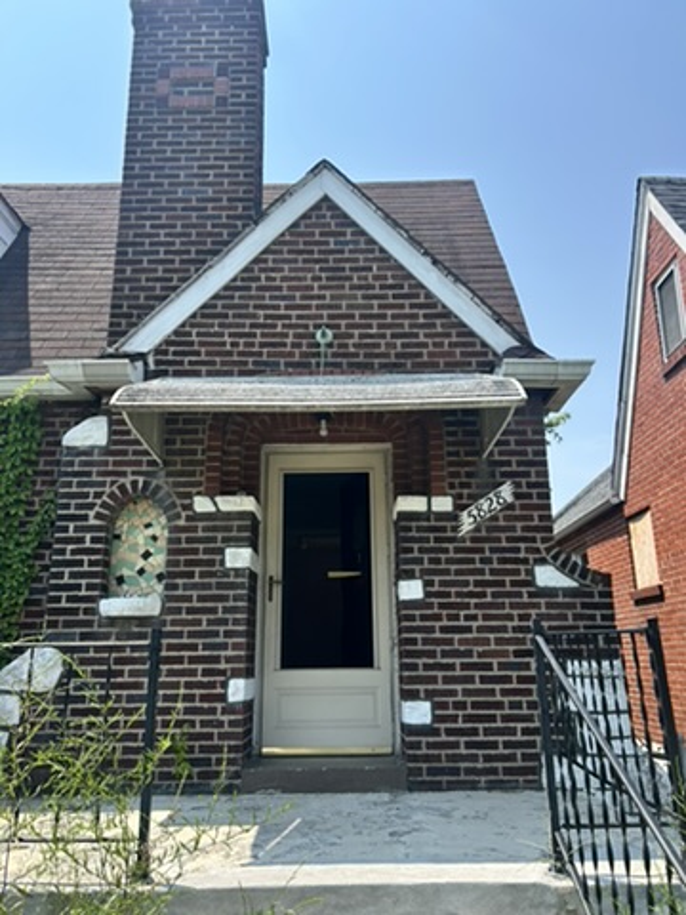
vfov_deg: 67.3
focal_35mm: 26
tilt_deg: +16.7
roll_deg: +0.3
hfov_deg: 53.1
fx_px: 687
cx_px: 343
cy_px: 458
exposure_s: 1/2695
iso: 50
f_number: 1.5
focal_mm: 5.7
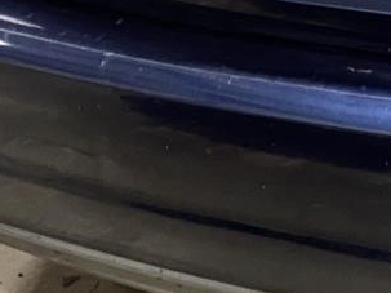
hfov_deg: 17.0
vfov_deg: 12.8
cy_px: -133
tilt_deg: -16.4
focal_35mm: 110
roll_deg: -4.1
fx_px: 1242
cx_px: 492
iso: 400
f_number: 1.8
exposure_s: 1/40
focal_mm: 4.25
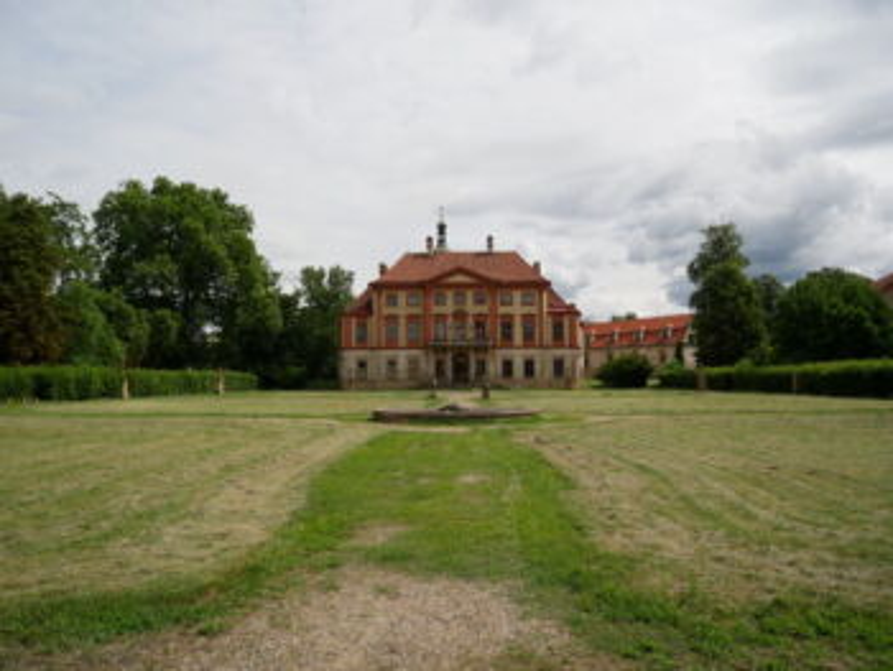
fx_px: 620
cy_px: 336
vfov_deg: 56.9
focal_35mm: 24
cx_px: 446
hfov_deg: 71.6
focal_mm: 12
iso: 200
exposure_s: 1/2000
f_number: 4.5
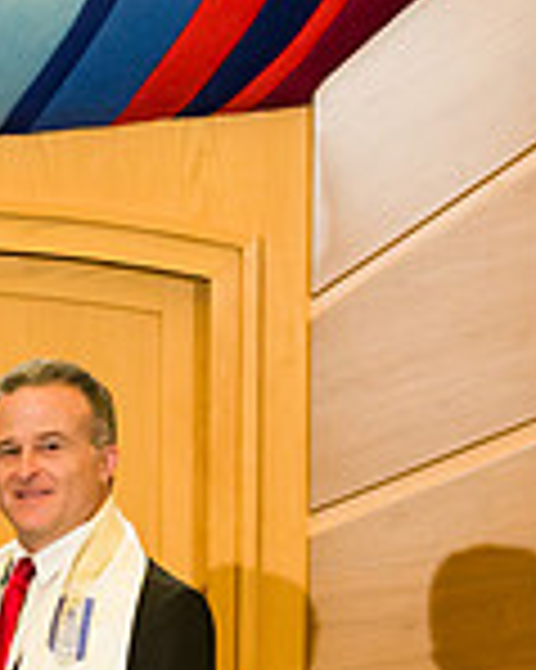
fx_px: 7384
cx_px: -153
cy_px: 816
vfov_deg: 5.2
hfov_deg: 4.1
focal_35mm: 372
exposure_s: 1/200
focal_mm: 102
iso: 1000
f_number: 5.6
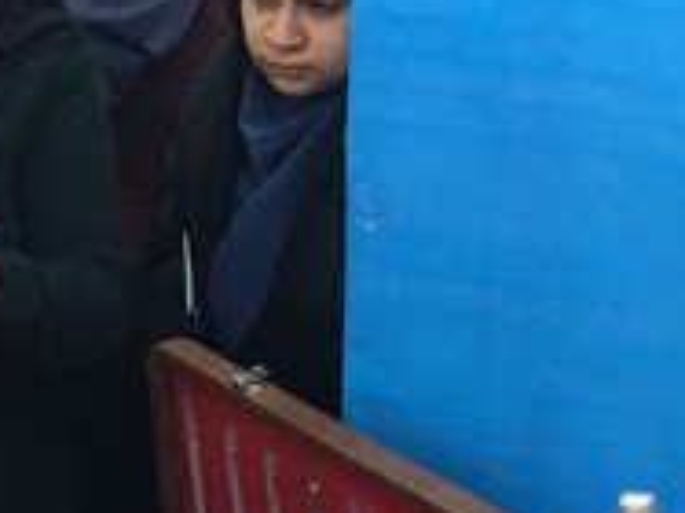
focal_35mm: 124
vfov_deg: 11.8
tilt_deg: -13.3
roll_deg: +2.3
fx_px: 2452
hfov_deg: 15.1
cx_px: -231
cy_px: 22
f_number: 2.2
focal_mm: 4.15
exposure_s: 1/17
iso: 100
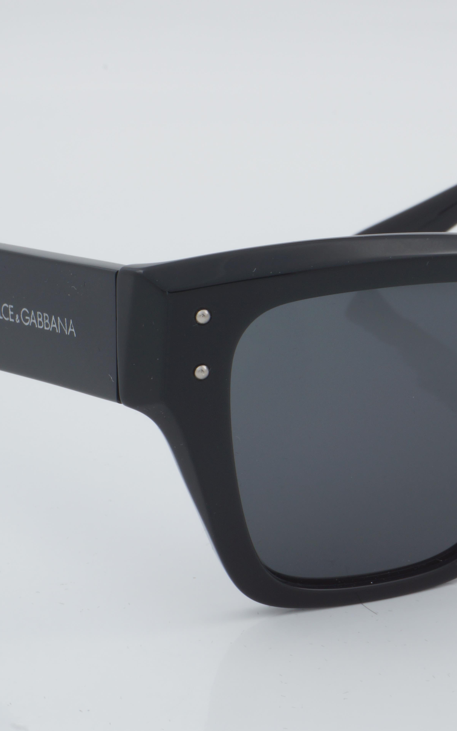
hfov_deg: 10.9
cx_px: 383
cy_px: 360
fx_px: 2391
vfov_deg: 17.4
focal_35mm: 120
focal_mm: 50
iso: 100
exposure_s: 1/4
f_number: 32
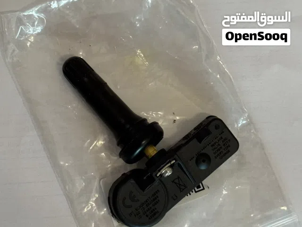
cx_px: 151
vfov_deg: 30.3
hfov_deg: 39.7
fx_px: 419
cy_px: 114
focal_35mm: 48
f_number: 1.78
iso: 100
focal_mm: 6.76
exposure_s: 1/50
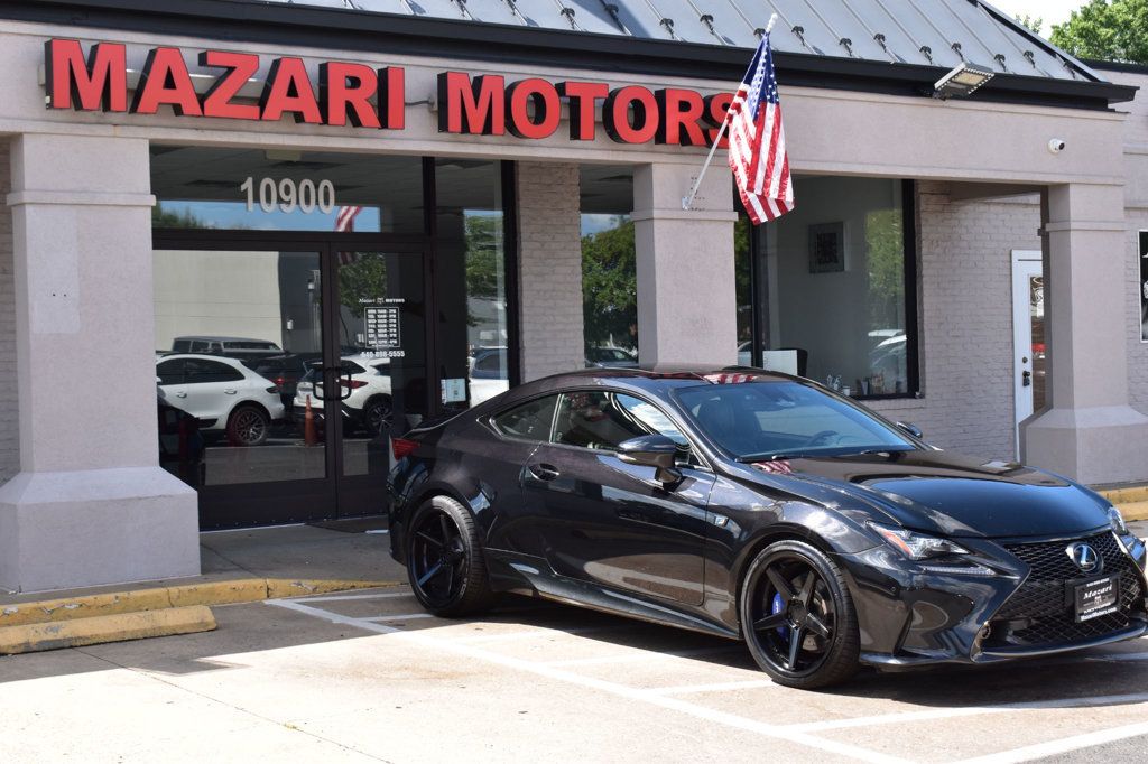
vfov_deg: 23.8
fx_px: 1817
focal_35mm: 57
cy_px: 382
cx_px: 574
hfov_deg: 35.1
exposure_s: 1/250
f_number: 10
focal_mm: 38
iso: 400
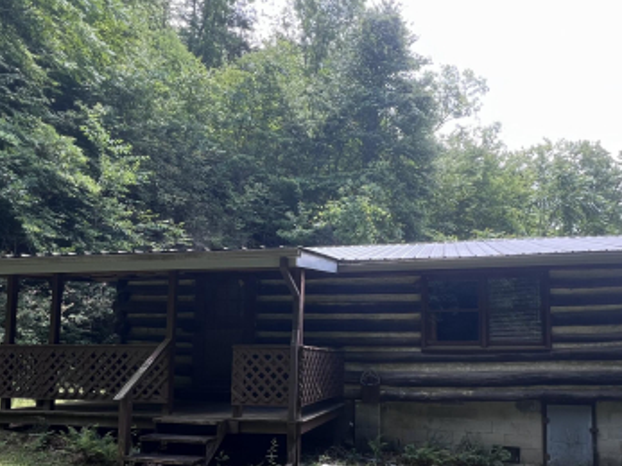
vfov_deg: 53.6
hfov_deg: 69.0
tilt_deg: +5.6
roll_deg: -0.3
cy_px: 315
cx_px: 356
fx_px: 449
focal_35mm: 25
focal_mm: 1.57
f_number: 1.8
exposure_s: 1/126
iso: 32
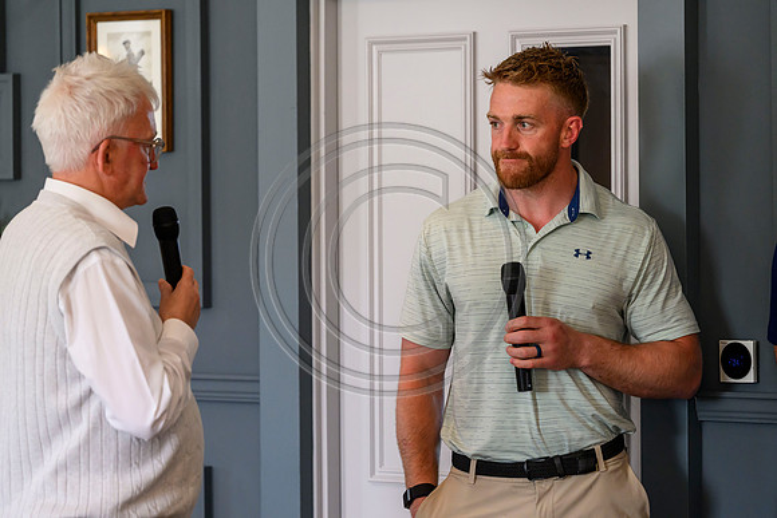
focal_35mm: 170
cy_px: 259
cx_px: 388
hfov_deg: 12.1
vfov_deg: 8.1
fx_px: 3670
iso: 4000
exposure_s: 1/500
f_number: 4
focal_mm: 170
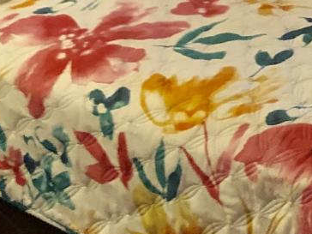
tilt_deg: -16.6
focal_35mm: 154
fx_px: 1388
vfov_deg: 9.4
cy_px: -123
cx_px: 452
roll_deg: +2.4
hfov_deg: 12.3
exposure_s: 1/15
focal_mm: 3.99
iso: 80
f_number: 1.8
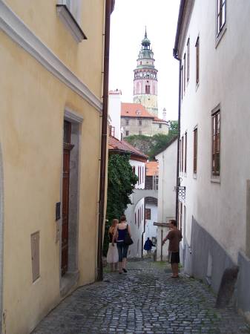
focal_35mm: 43
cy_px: 167
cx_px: 125
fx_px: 414
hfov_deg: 33.6
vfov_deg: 43.9
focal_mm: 7.1
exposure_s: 1/350
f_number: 2.9
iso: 80
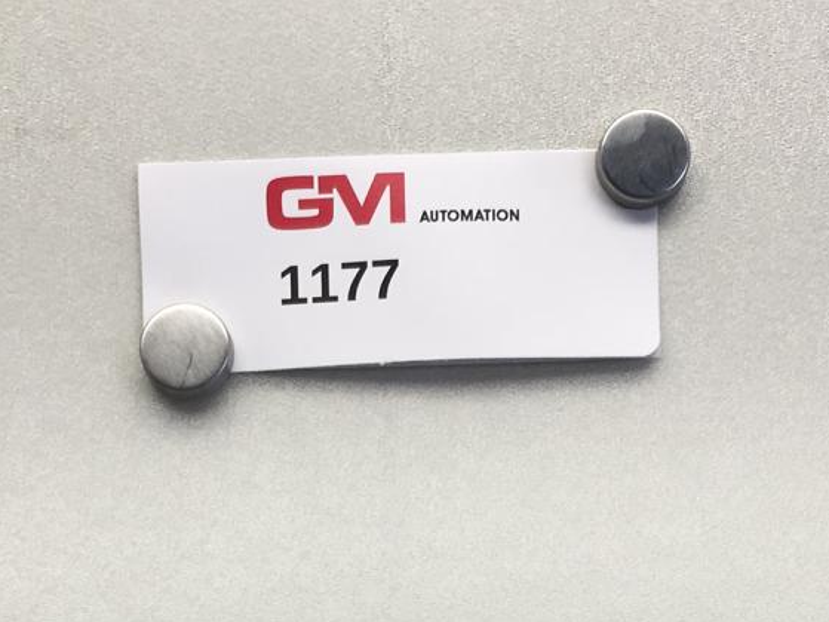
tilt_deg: -32.9
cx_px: 400
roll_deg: +2.4
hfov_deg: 23.6
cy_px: 794
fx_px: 1987
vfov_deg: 16.8
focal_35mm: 83
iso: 25
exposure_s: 1/100
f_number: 2.2
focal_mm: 4.15
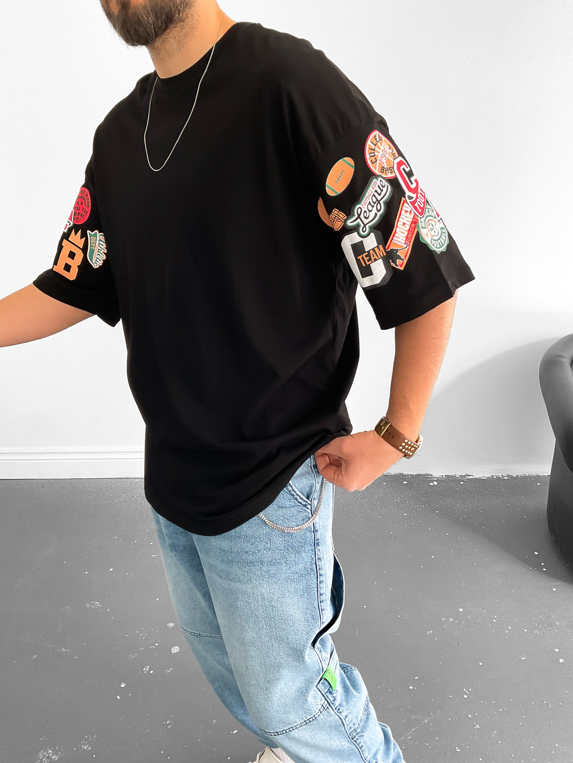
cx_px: 286
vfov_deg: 61.7
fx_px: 640
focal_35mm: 29
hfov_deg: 48.2
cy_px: 382
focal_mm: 3
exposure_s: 1/120
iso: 64
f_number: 1.8
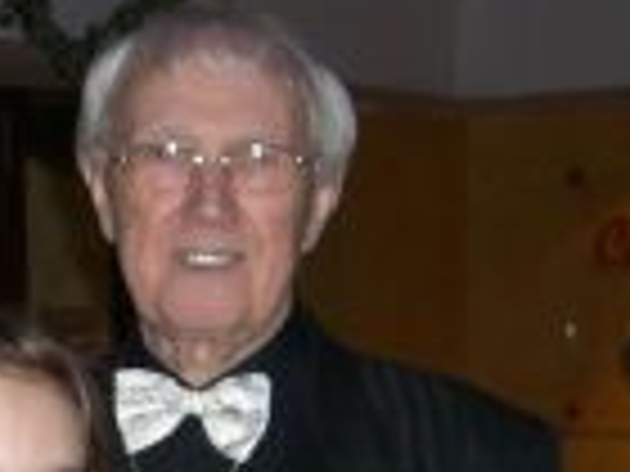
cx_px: -90
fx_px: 2257
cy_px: 638
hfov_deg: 15.4
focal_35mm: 124
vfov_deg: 11.6
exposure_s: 1/60
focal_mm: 6.2
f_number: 2.7
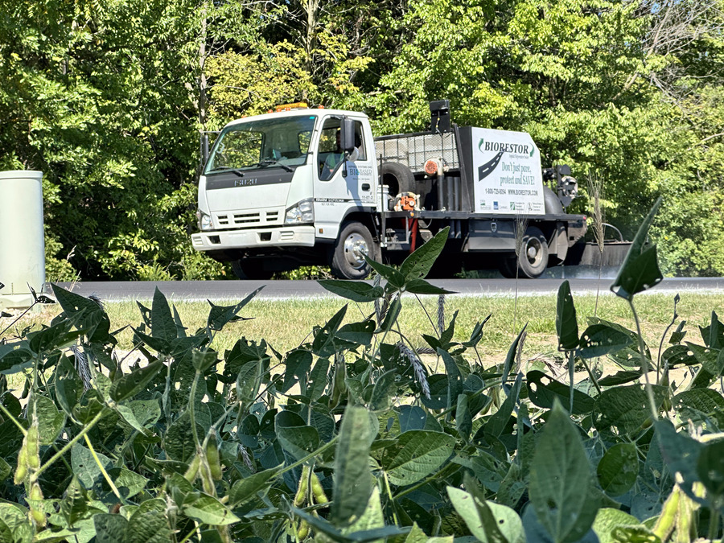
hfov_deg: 25.3
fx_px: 1610
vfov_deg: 19.1
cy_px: 272
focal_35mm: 77
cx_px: 362
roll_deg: -0.3
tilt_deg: +0.1
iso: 32
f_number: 2.8
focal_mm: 9
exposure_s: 1/277
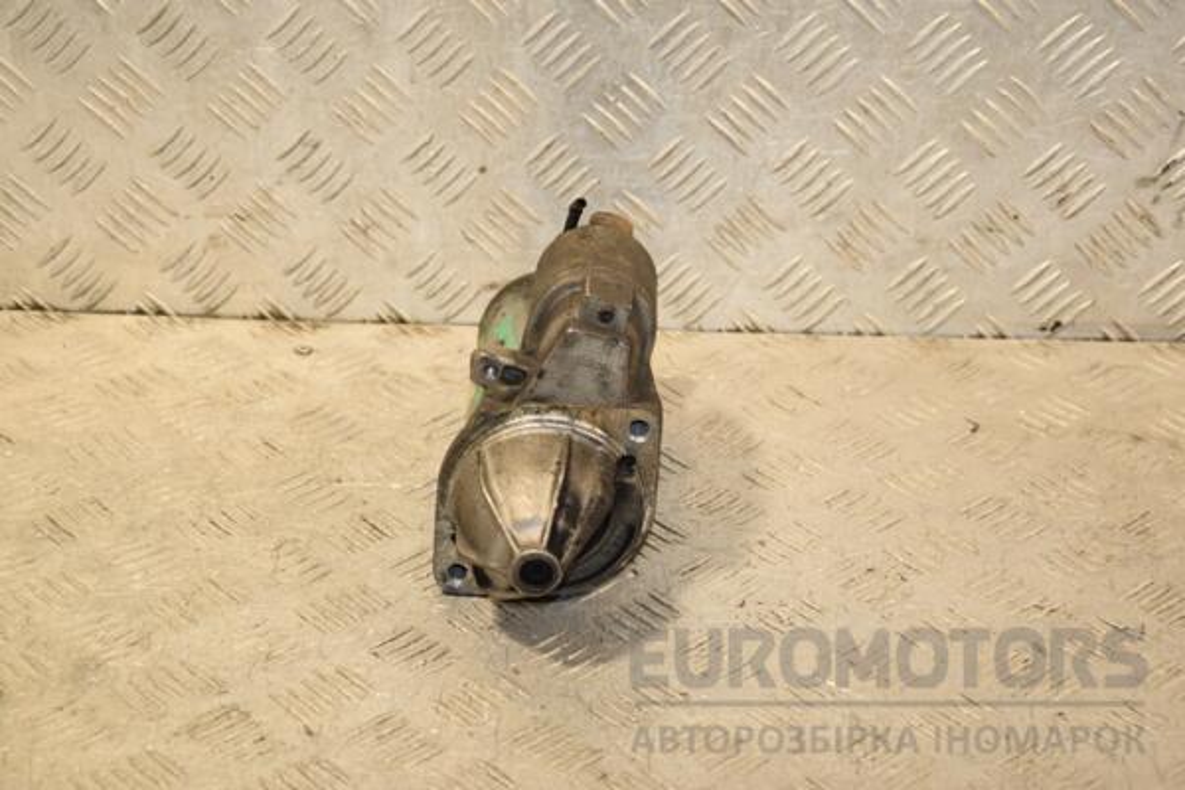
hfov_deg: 27.0
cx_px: 592
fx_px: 2469
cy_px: 395
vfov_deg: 18.2
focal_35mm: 75
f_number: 6.3
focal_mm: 50
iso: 800
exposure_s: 1/200
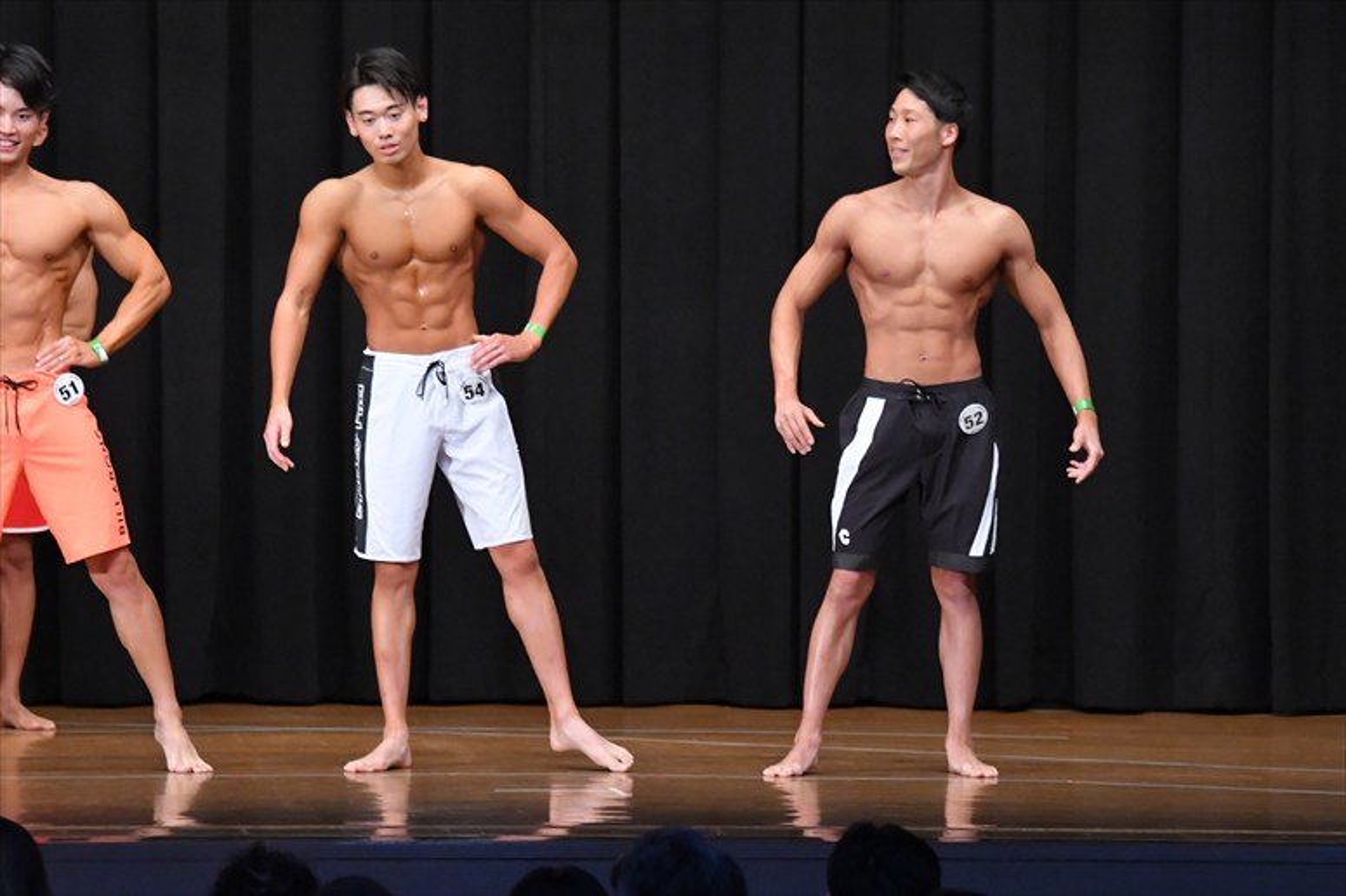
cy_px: 448
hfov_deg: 9.5
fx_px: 8110
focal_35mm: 217
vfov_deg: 6.3
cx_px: 673
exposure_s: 1/400
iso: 8000
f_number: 5.6
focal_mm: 145
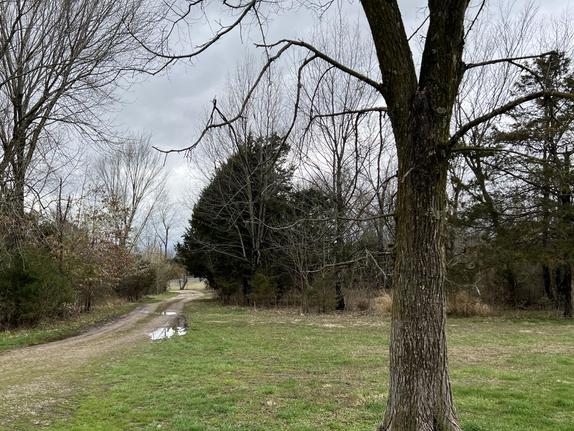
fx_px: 564
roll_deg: +0.0
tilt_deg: +1.7
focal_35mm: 34
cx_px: 253
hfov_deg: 53.8
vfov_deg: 41.6
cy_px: 256
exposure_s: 1/1808
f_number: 1.5
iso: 50
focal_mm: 5.7
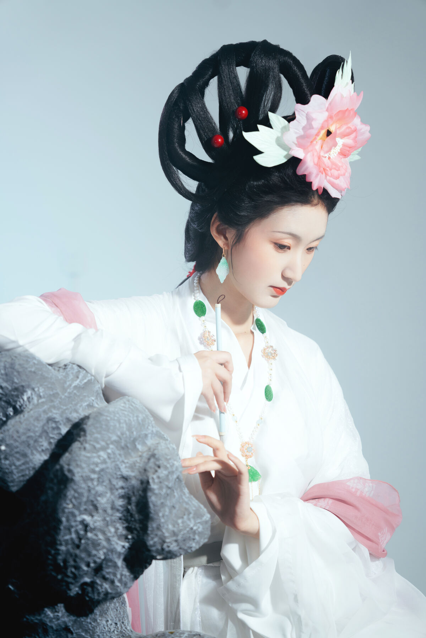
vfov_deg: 28.8
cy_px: 319
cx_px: 213
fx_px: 1242
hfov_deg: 19.5
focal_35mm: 70
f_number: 2.8
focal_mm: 70
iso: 100
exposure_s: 1/200
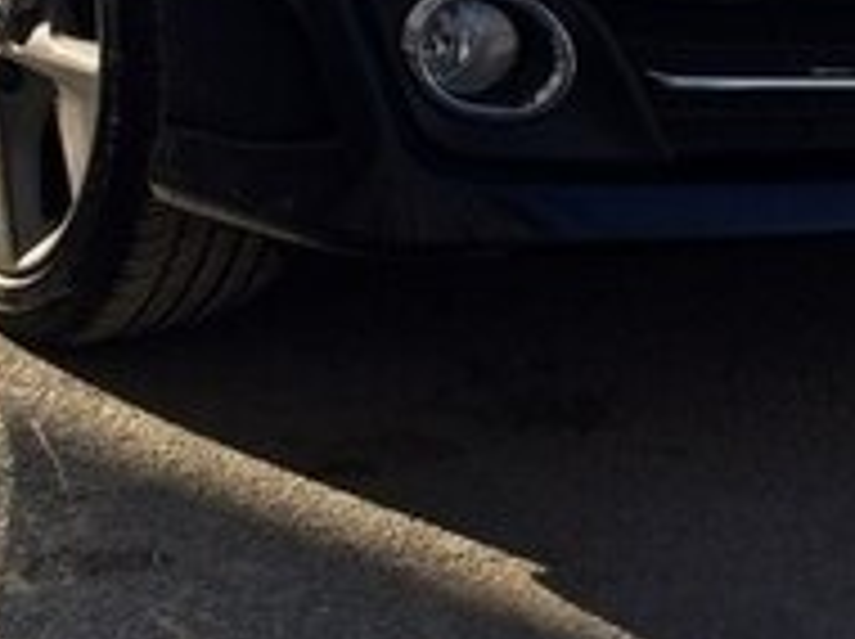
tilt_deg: -5.9
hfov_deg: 19.3
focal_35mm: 101
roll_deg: +3.2
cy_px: -322
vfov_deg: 13.7
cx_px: 698
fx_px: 2492
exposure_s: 1/1580
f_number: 2.2
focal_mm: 4.15
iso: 32
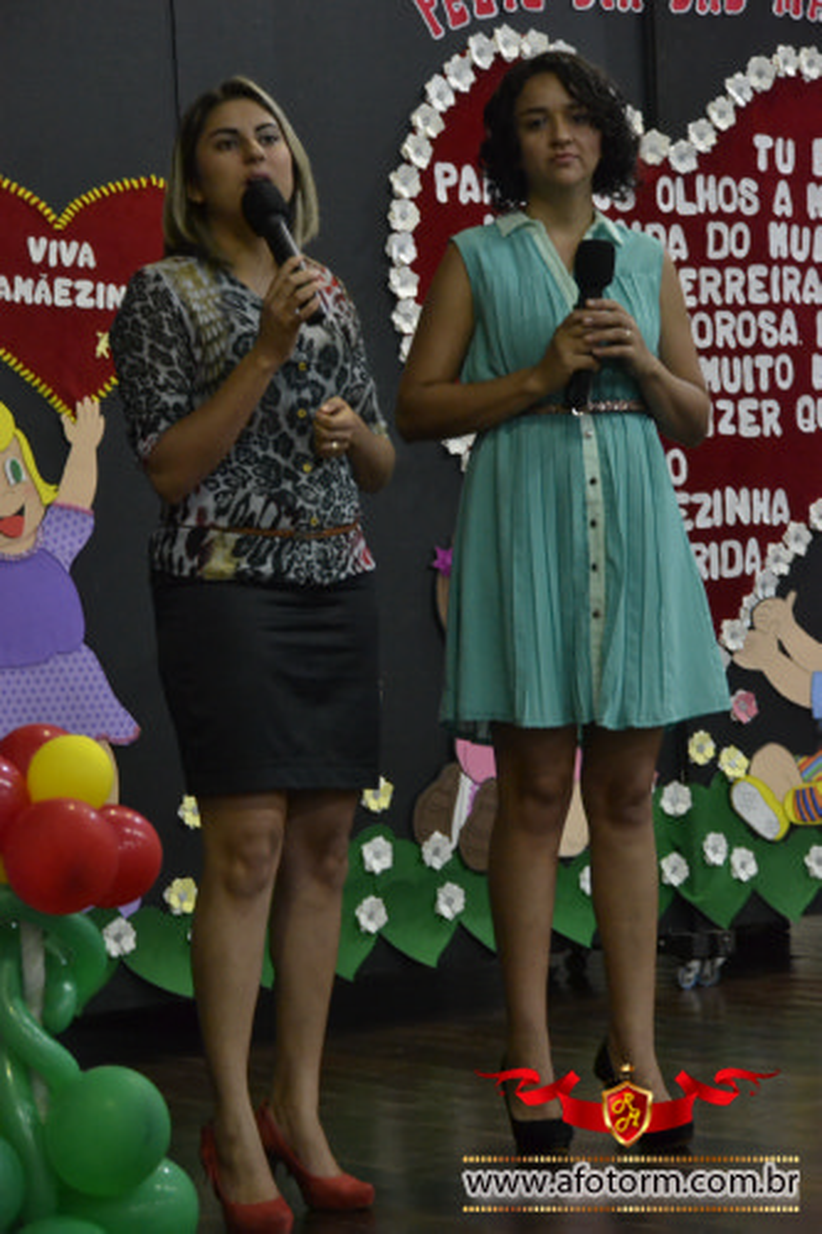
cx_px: 411
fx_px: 3187
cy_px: 617
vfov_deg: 21.9
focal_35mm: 93
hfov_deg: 14.7
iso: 3200
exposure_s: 1/20
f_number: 5
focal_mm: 62
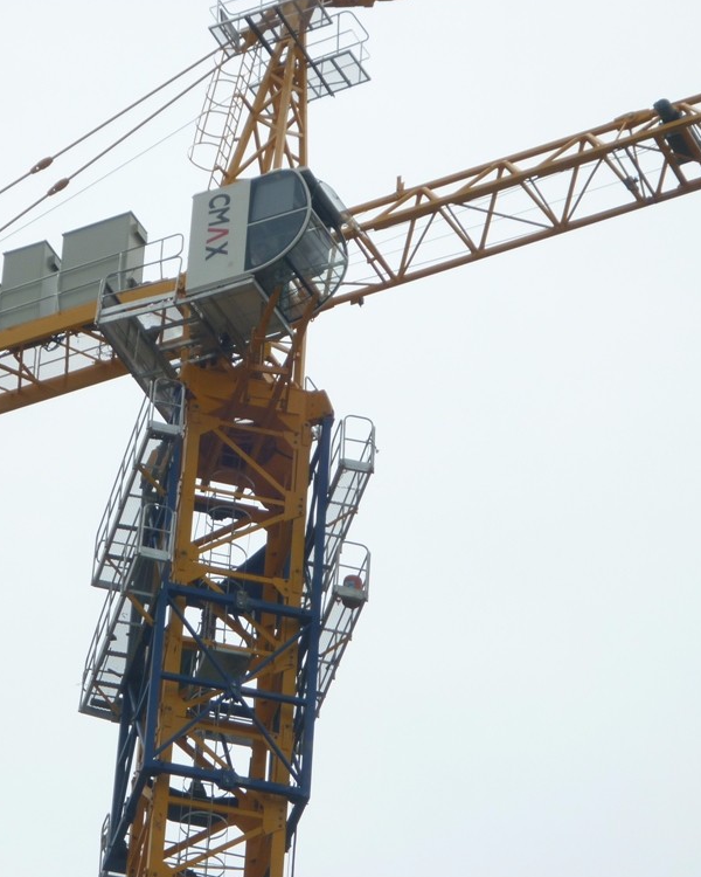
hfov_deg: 8.8
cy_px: 446
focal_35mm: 176
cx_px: 228
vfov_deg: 11.0
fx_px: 4564
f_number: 5.9
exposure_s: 1/320
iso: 80
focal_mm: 22
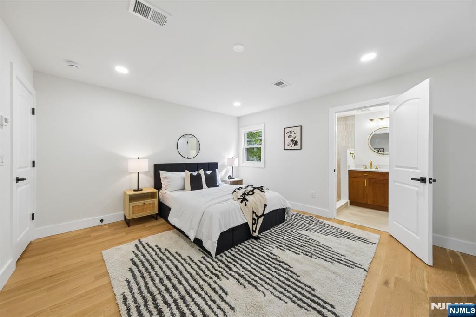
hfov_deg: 112.6
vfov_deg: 90.0
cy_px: 158
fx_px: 159
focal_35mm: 12
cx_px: 238
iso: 160
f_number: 8
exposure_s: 1/9
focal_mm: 8
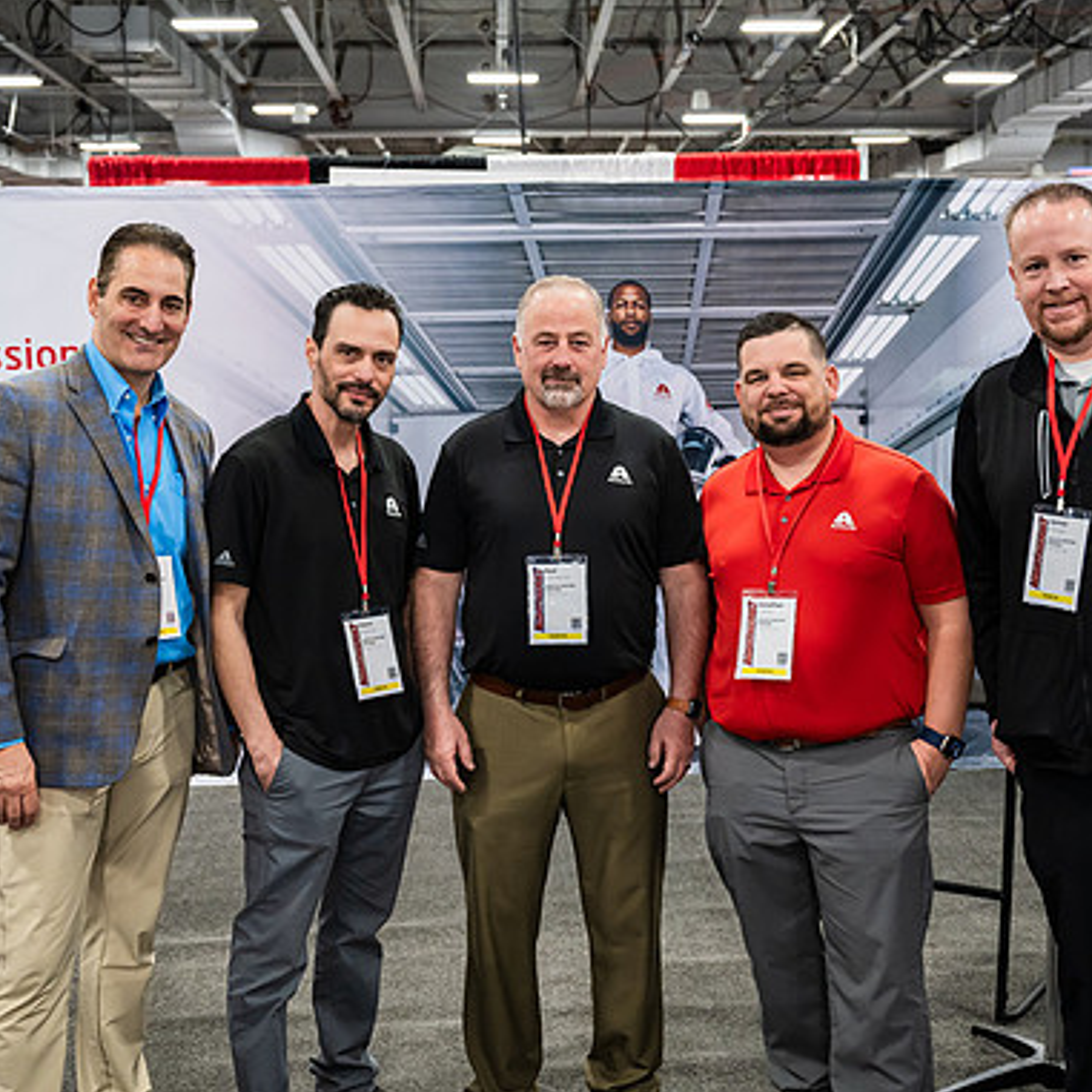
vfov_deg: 36.8
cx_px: 588
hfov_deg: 36.8
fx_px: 1642
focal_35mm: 46
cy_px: 539
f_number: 4
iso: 3200
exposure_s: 1/200
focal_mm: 33.5
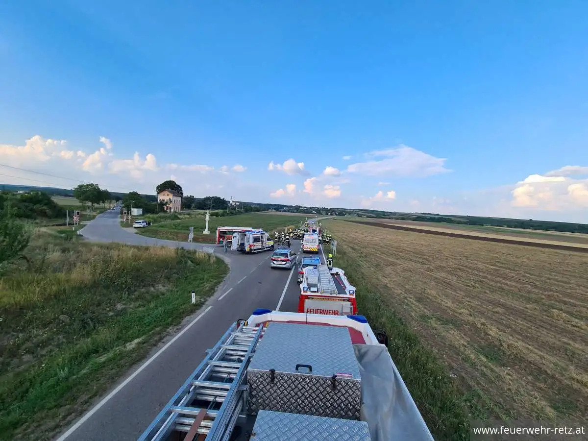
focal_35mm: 13
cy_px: 220
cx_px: 294
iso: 50
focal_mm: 2.2
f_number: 2.2
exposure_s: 1/750
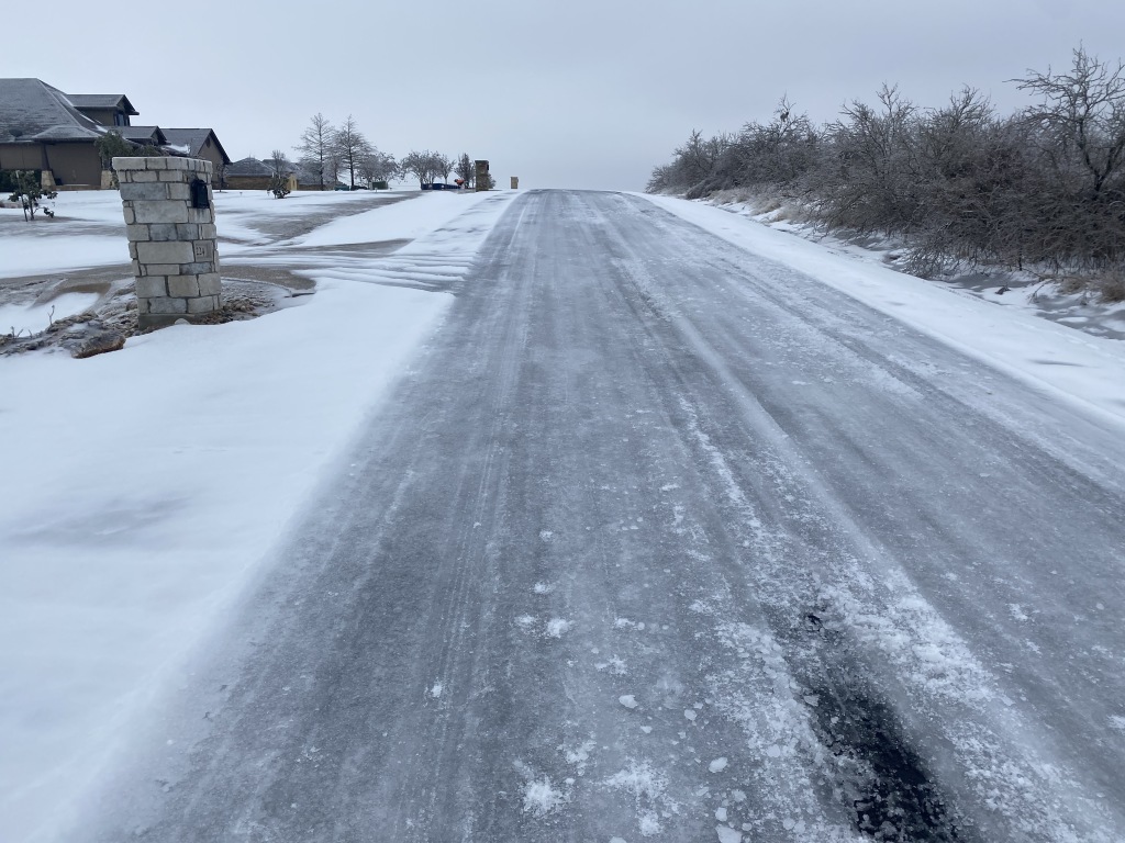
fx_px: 845
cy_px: 422
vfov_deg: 53.1
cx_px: 562
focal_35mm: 26
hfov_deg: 67.3
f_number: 1.8
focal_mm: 4.25
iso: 32
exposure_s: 1/2571
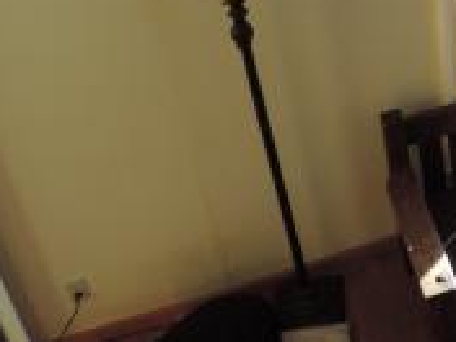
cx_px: 702
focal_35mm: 79
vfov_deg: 17.7
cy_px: -75
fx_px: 1041
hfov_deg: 20.7
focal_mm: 4.3
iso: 125
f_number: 3
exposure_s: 1/30
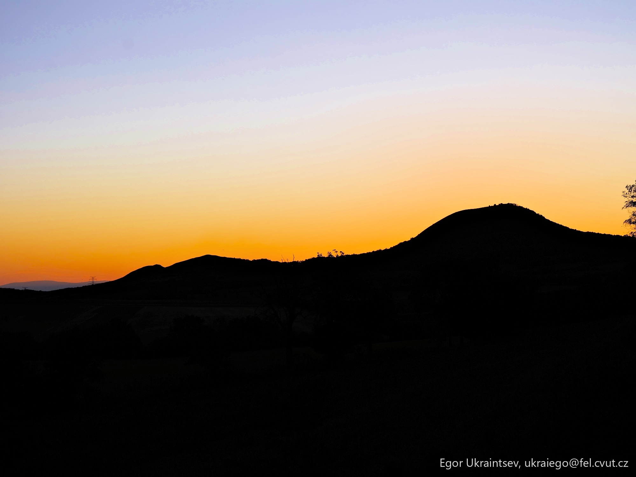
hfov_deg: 34.9
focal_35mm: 55
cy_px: 238
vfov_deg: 26.6
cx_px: 318
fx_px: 1011
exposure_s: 1/240
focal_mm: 70
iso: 100
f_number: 8
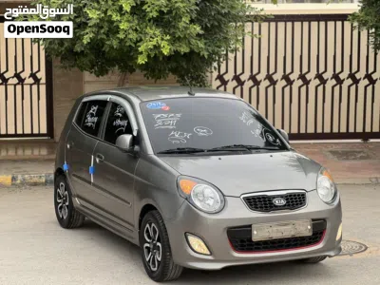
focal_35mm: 77
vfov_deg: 19.1
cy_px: 142
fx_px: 845
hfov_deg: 25.3
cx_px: 190
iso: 50
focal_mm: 9
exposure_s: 1/121
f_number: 2.8
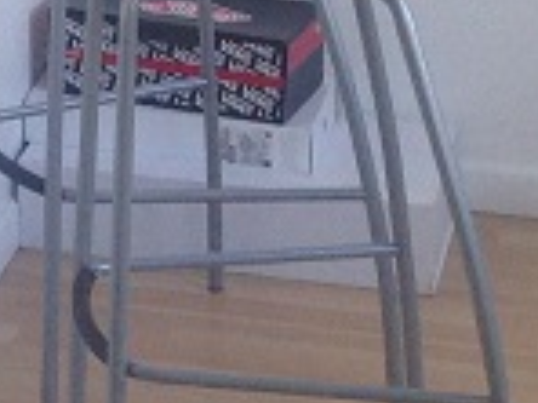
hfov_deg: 8.5
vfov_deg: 6.6
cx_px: -600
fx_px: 3388
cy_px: -437
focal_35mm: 218
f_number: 2.4
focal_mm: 4.12
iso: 80
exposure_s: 1/120
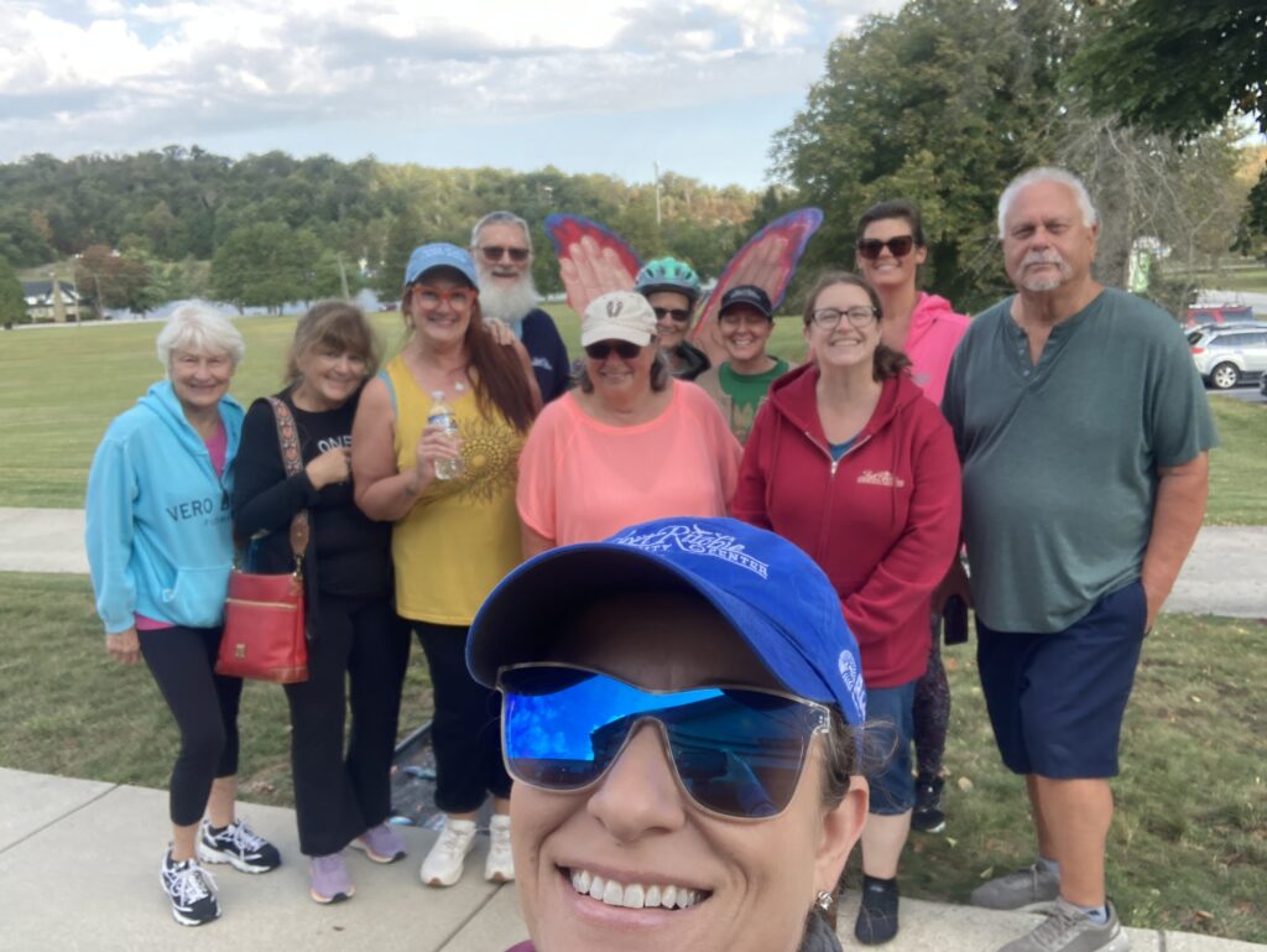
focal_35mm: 32
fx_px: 1172
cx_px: 634
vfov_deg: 44.2
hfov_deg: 56.8
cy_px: 476
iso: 25
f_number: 2.2
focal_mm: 2.87
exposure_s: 1/121
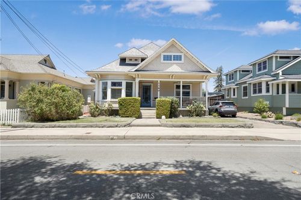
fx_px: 201
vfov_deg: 53.1
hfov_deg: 73.8
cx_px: 150
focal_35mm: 24
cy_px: 100
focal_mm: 24
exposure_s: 1/1600
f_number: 7.1
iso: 640
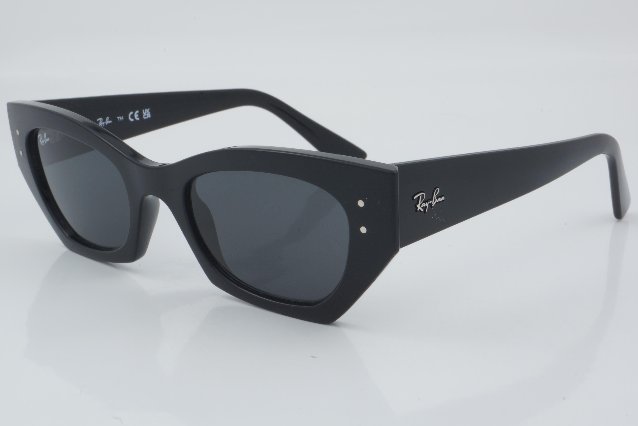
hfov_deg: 27.0
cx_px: 319
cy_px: 213
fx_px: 1329
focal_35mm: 75
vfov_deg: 18.2
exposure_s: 1/3
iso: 100
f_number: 32
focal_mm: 50
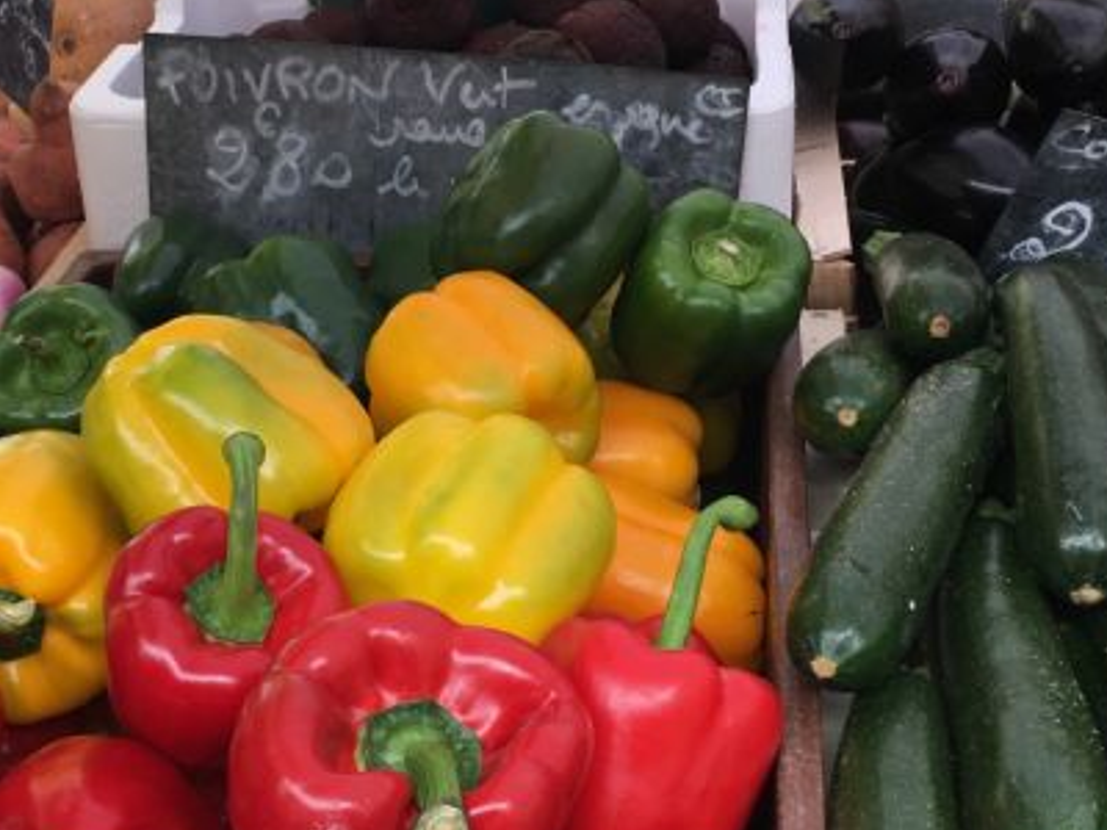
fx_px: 1855
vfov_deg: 25.2
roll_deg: +6.8
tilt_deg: -27.6
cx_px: 396
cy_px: 318
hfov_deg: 33.0
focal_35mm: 58
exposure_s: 1/100
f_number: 2.2
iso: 40
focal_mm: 4.15
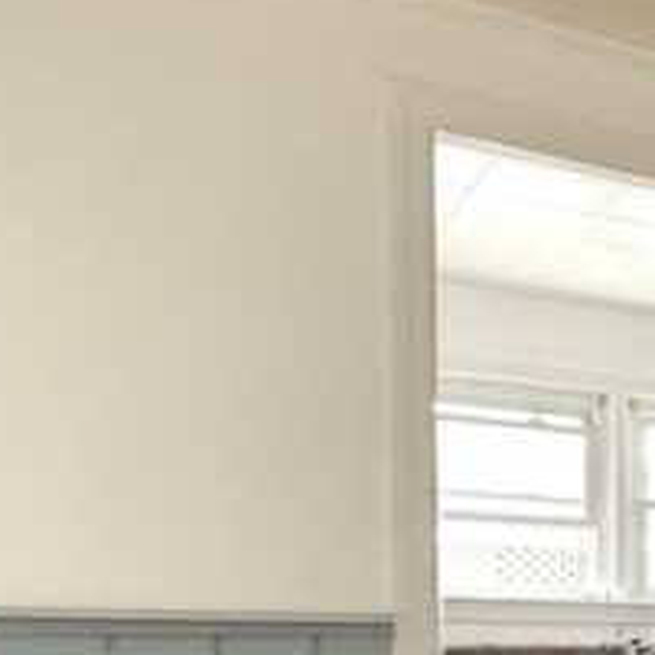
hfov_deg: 17.0
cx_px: 1414
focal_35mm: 63
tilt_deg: -0.5
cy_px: 655
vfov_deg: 25.9
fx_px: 1349
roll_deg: +0.1
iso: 400
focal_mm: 2.22
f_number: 2.2
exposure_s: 1/60
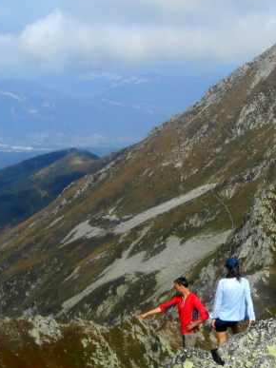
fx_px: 862
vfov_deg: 24.1
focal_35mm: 81
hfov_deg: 17.7
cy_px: 152
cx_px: 292
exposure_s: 1/640
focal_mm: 8.8
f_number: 4.8
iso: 80
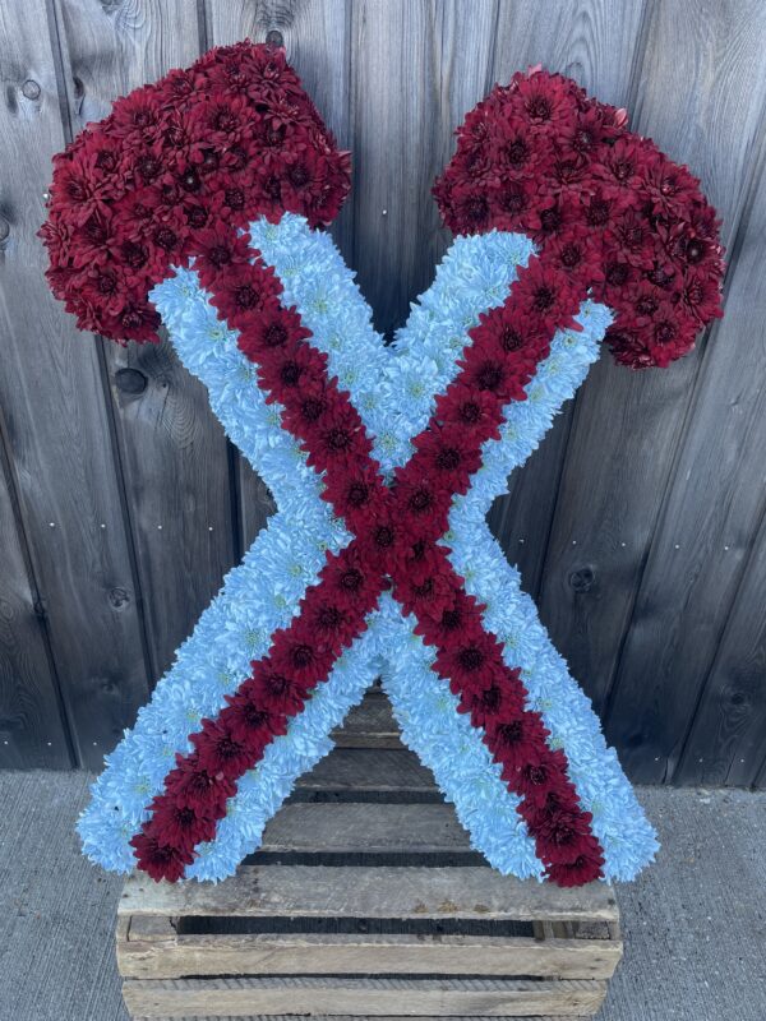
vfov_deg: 67.3
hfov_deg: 53.1
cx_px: 383
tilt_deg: -31.2
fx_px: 767
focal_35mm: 26
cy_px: 510
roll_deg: -3.1
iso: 32
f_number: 1.6
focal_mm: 4.2
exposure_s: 1/171
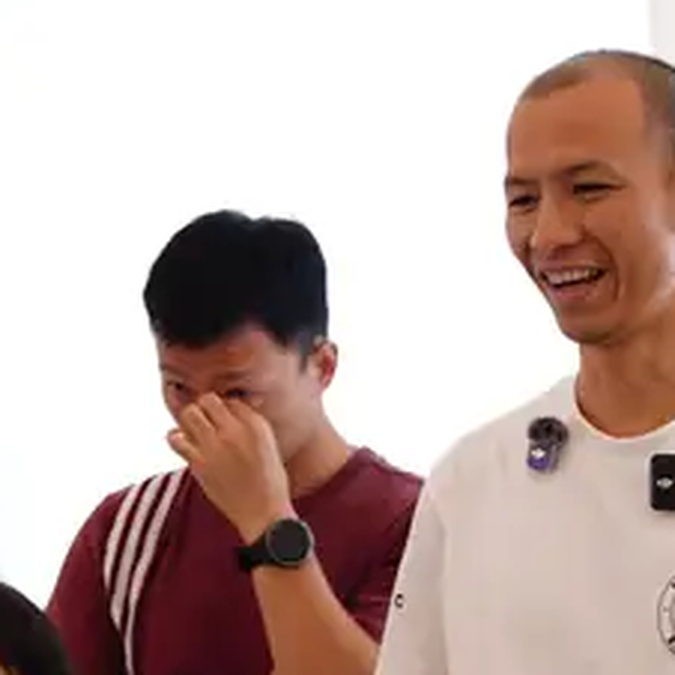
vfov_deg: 9.3
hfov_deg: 9.3
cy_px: 372
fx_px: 4148
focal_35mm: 188
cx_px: 621
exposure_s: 1/15
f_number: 3.2
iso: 50
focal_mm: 50
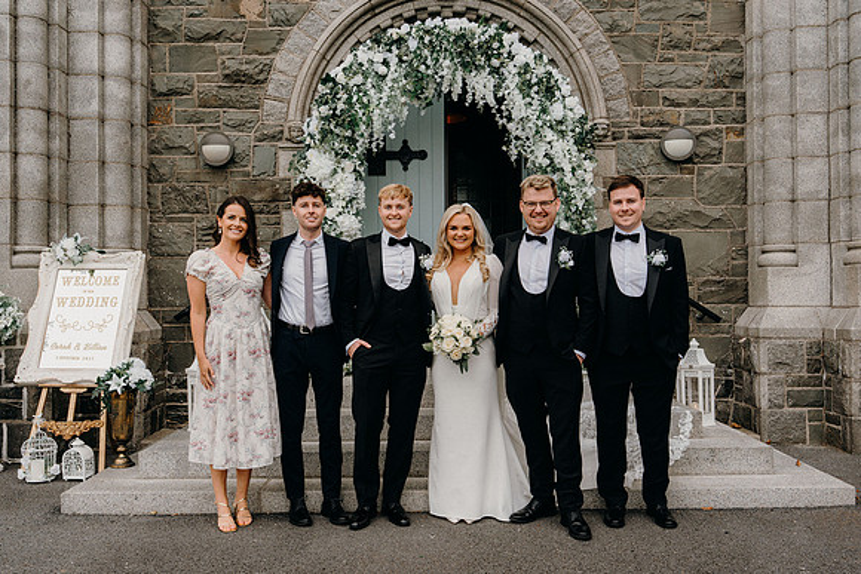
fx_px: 813
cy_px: 287
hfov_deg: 55.8
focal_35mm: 34
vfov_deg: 38.9
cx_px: 430
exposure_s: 1/200
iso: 400
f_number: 7.1
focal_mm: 34
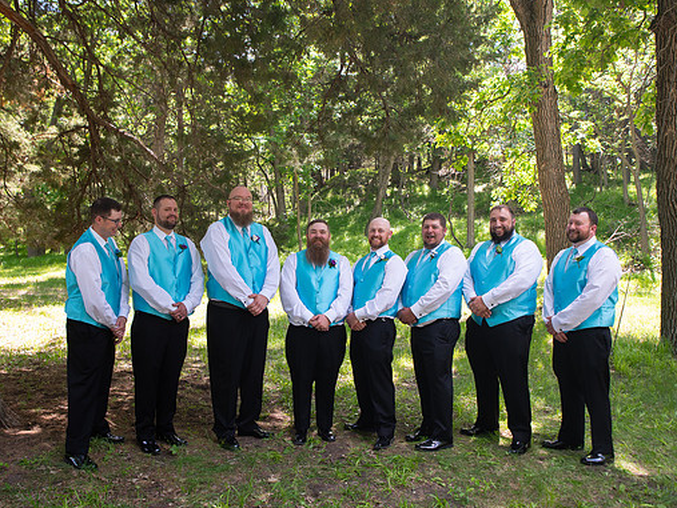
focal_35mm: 29
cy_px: 280
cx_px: 330
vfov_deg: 48.2
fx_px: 568
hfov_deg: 61.6
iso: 250
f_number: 5
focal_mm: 24
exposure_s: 1/125
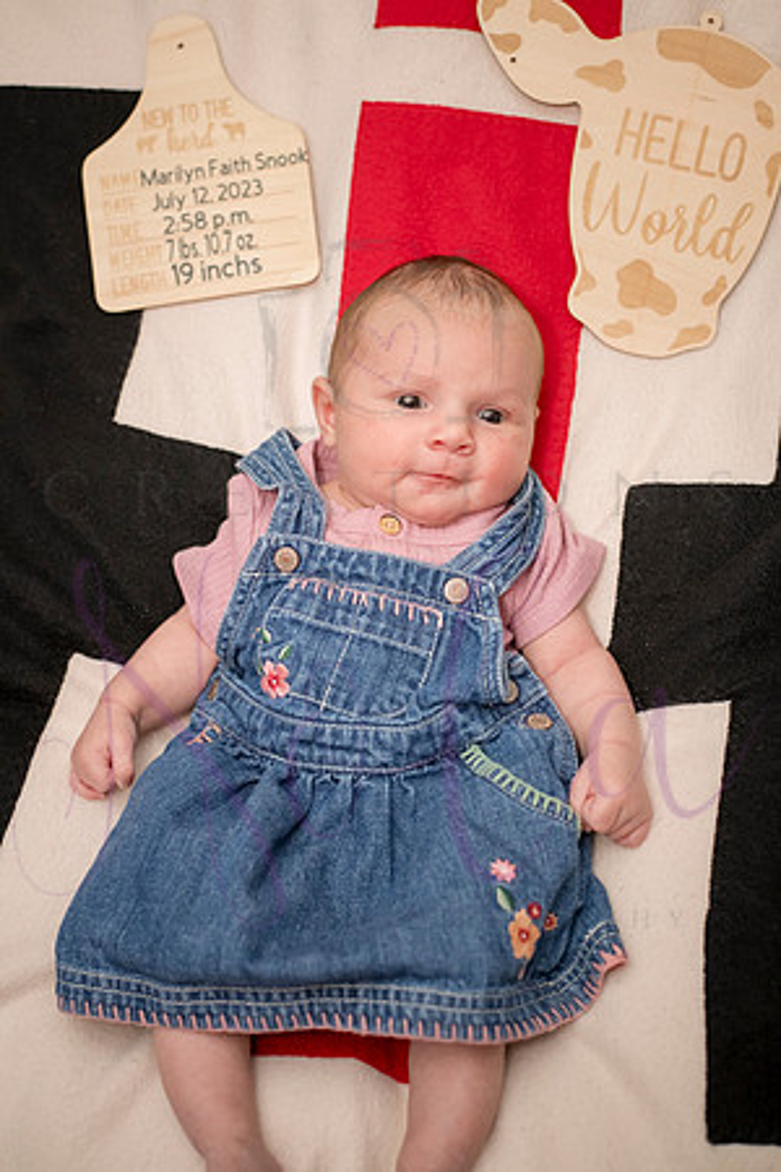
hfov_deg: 27.0
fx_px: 1627
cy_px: 586
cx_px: 390
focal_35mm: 50
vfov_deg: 39.6
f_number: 4
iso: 800
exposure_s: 1/250
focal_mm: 50
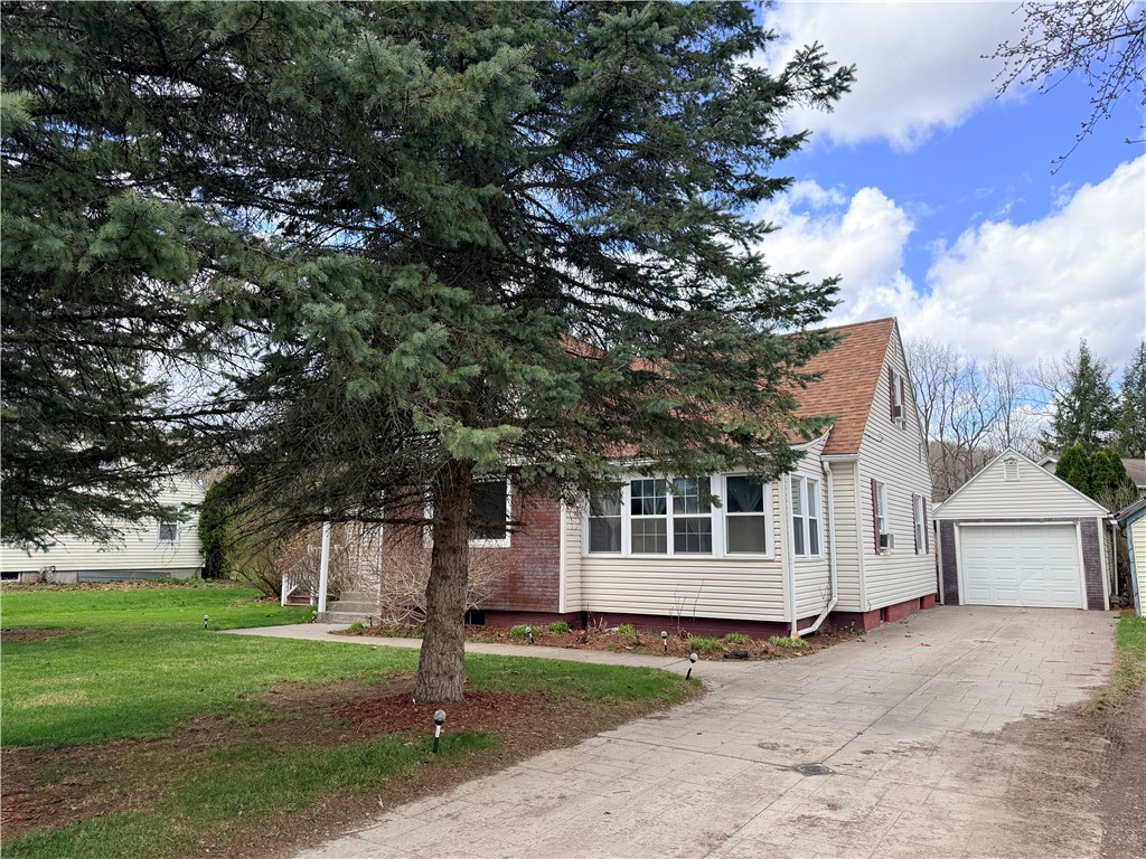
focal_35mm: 24
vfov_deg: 56.8
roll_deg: +0.2
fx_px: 795
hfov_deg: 71.6
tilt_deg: +7.8
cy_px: 430
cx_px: 573
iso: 100
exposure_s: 1/2703
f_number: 1.78
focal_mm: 6.76
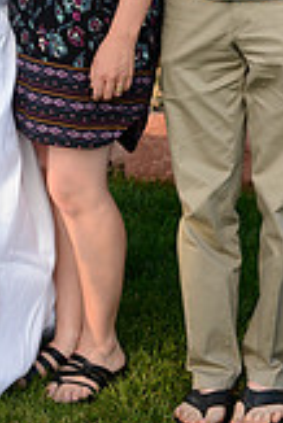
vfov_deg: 14.3
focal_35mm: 138
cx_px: -31
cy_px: -96
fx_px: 1624
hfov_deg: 9.9
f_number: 4
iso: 400
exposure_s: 1/400
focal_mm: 50
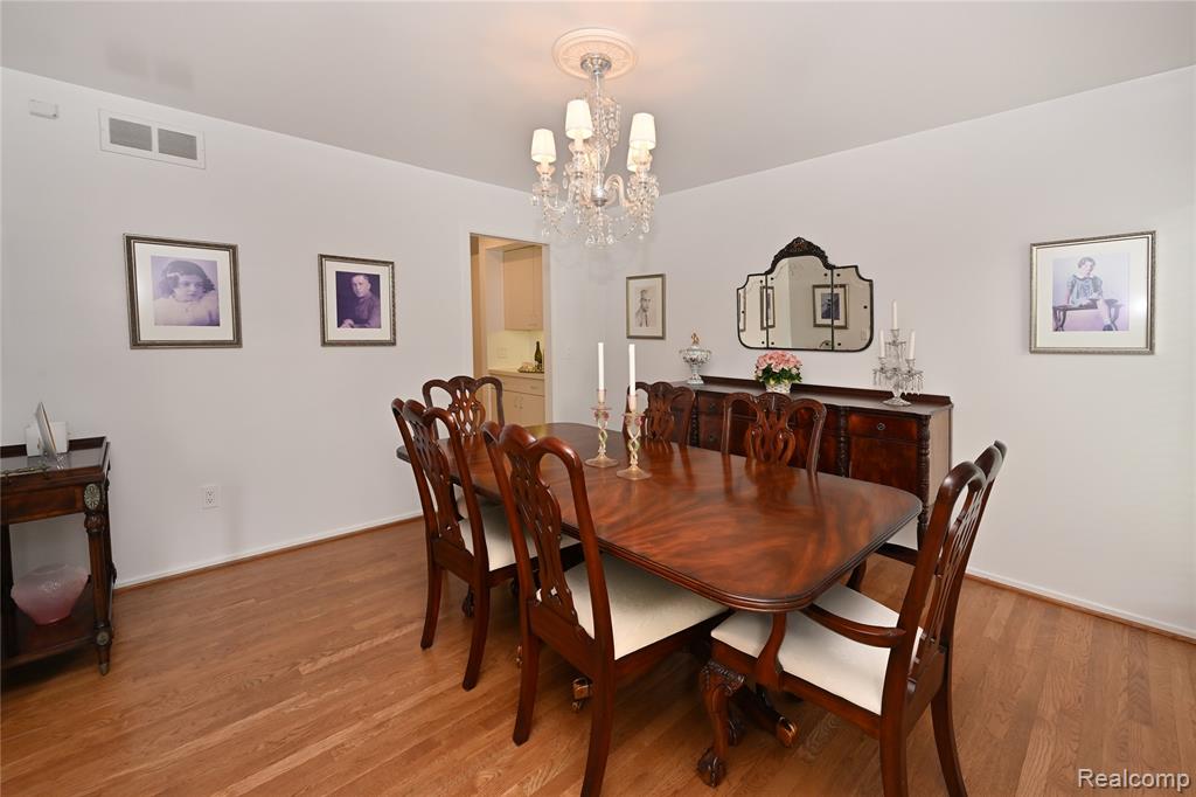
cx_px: 598
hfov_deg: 104.3
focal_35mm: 14
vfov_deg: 81.2
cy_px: 398
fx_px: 465
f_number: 9
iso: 320
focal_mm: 14
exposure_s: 1/60
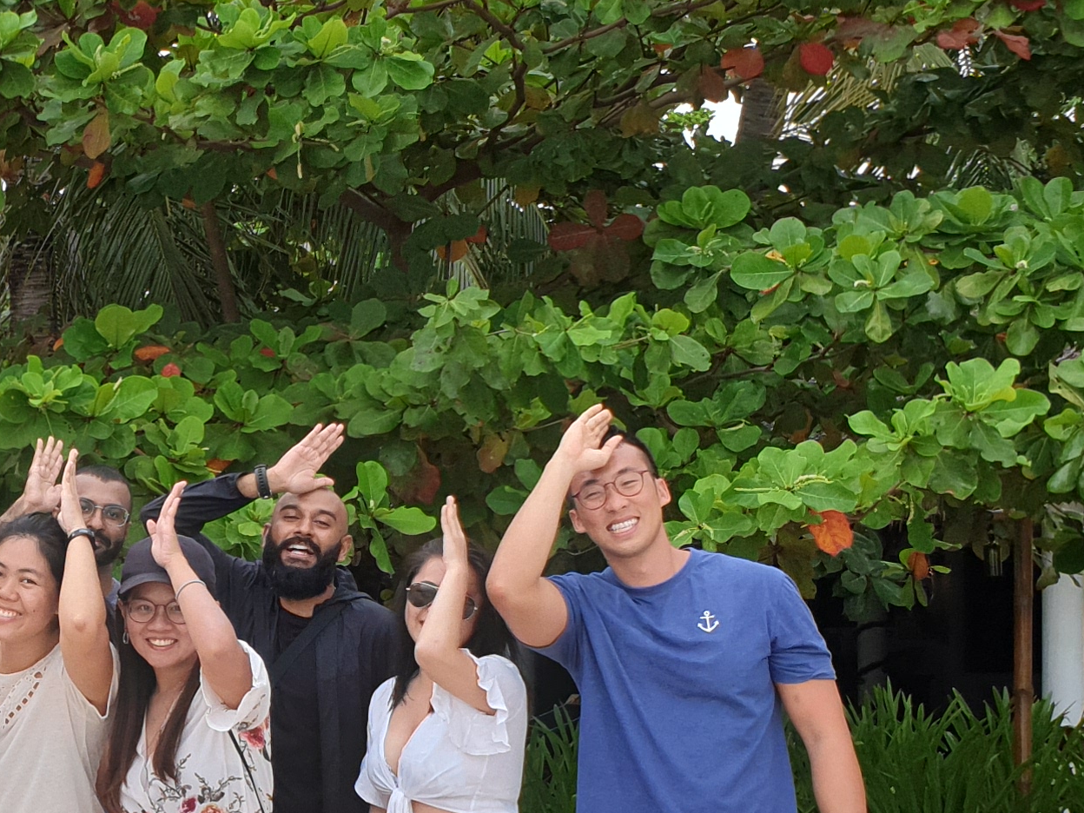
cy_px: 590
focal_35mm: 84
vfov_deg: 17.5
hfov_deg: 22.1
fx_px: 2630
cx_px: -76
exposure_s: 1/702
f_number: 2.4
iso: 50
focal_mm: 4.3
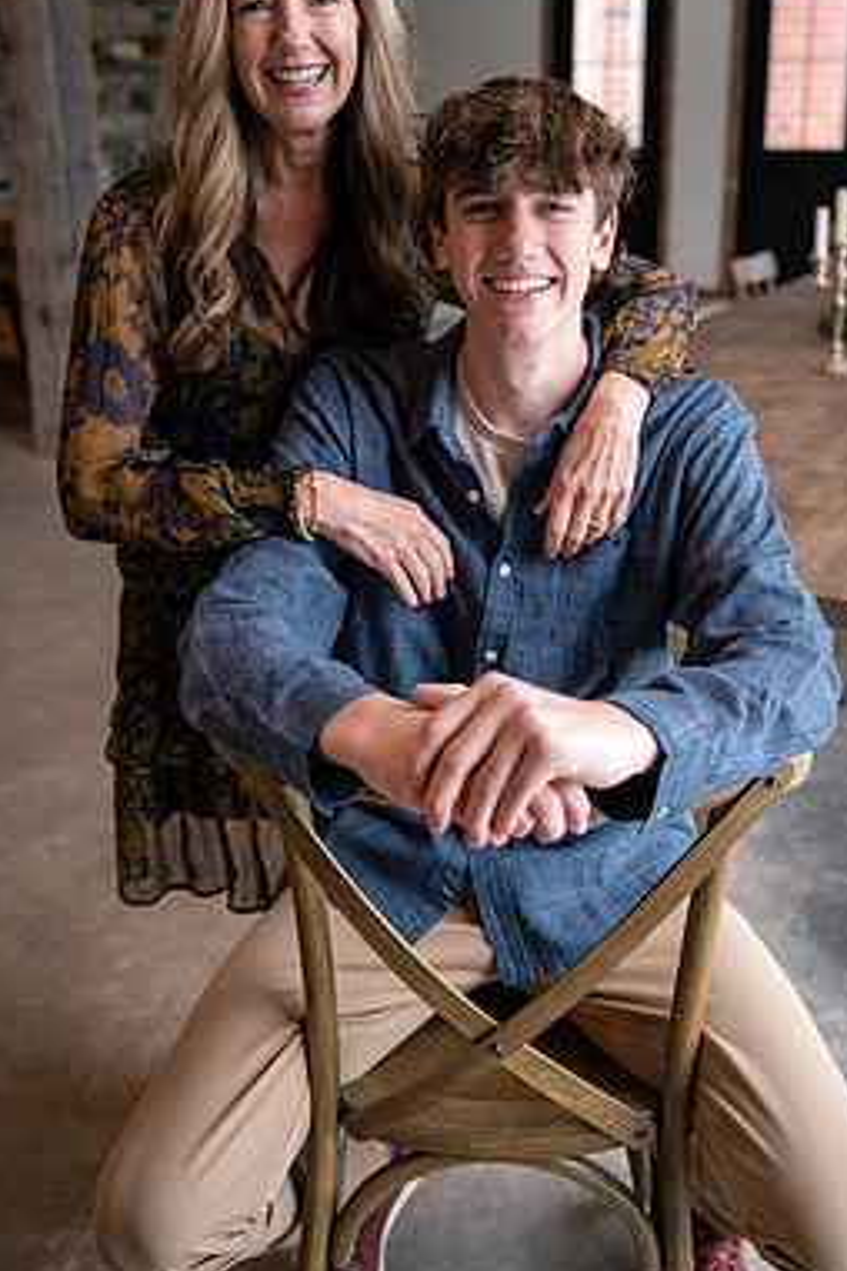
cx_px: 464
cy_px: 544
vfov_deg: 49.4
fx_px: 1376
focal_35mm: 39
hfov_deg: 34.2
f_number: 2.8
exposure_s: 1/250
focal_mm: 33
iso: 1250
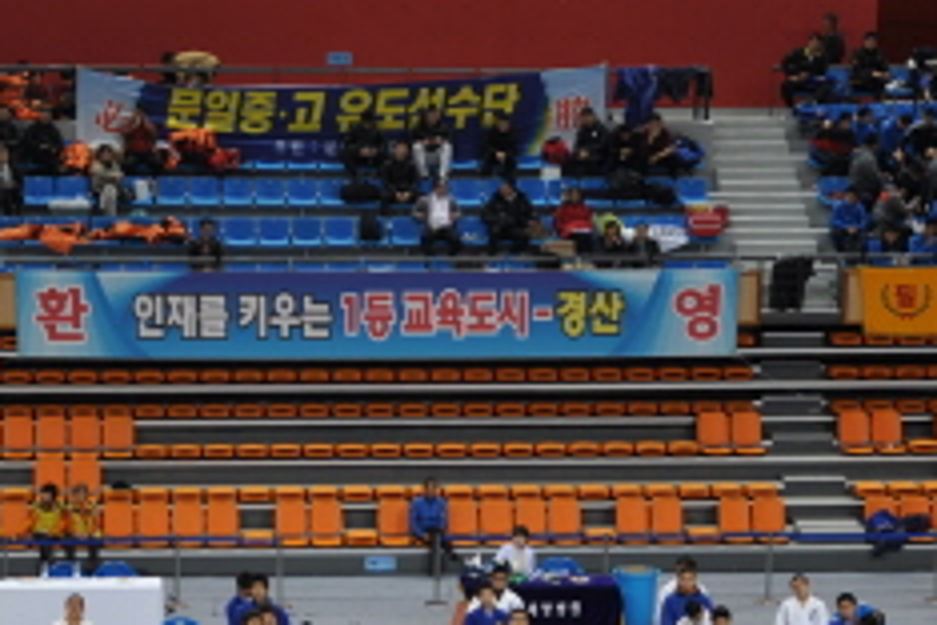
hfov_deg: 18.2
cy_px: 573
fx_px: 2917
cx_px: 344
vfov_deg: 12.1
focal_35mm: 112
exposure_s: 1/50
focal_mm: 35
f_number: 3.5
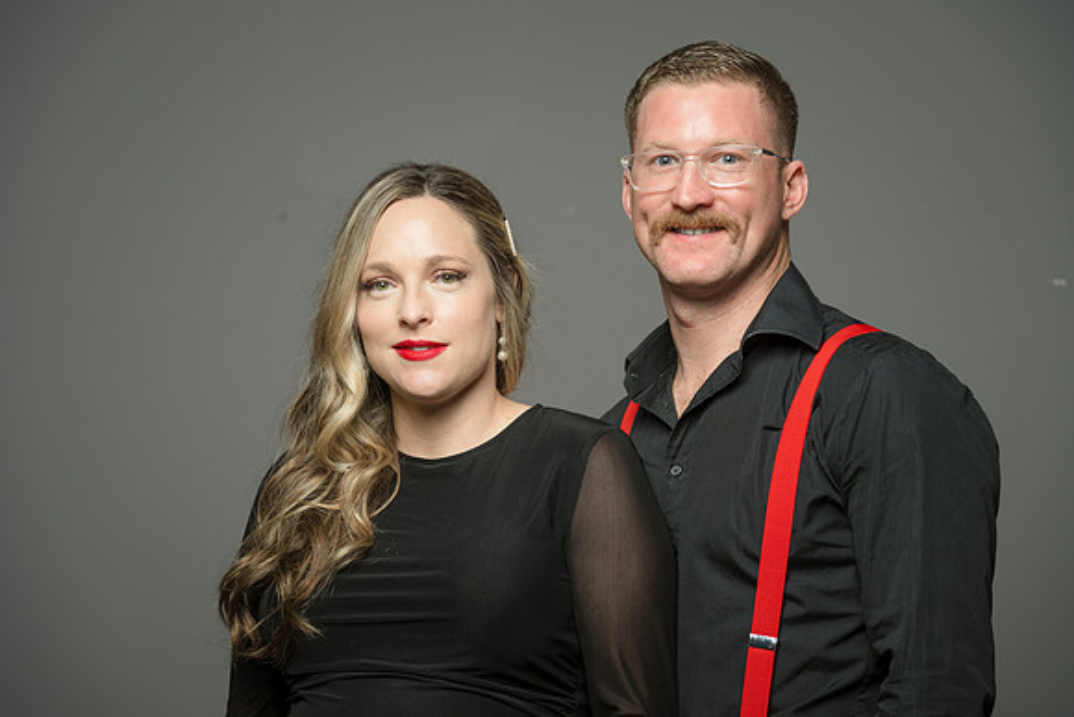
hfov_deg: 10.3
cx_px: 537
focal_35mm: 200
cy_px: 358
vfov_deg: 6.9
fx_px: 5968
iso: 400
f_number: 9
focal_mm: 200
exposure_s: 1/160
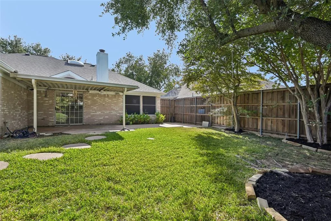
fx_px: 152
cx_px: 166
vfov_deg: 72.0
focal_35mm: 16
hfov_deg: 95.0
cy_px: 110
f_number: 8
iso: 400
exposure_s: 1/320
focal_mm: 16.5
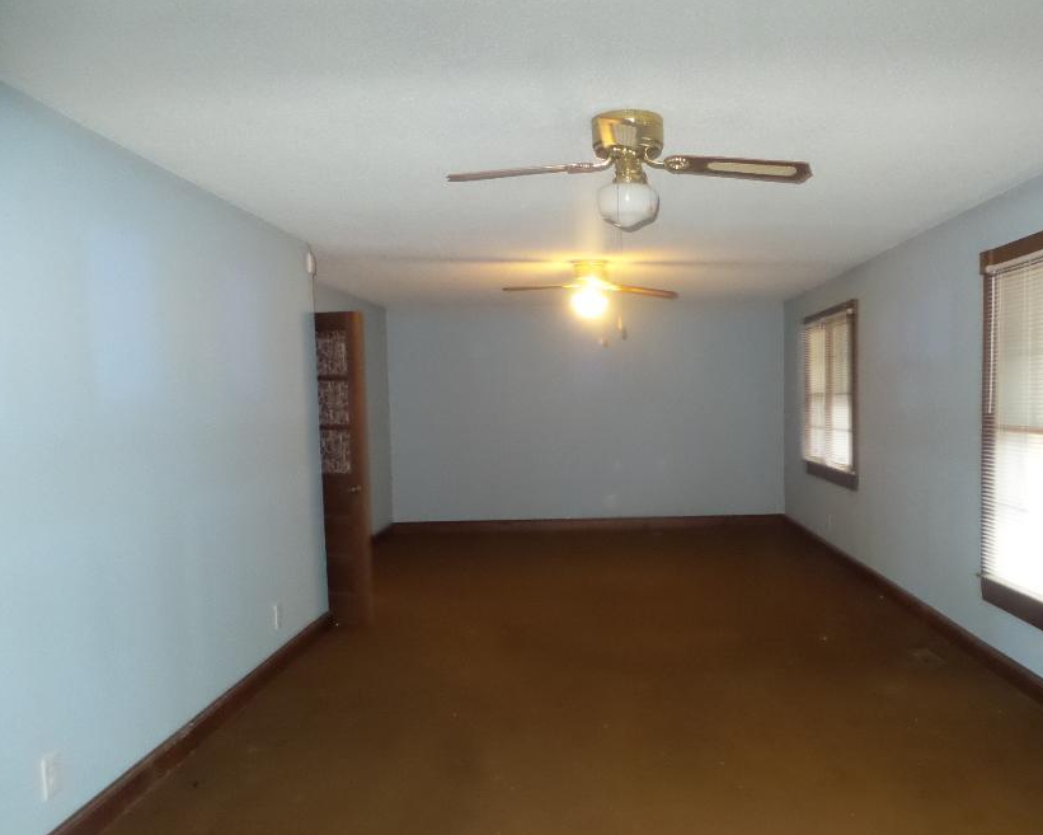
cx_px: 622
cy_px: 464
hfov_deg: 61.7
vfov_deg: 51.4
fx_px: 864
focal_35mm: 28
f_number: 2.8
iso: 800
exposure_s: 1/30
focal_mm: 4.1
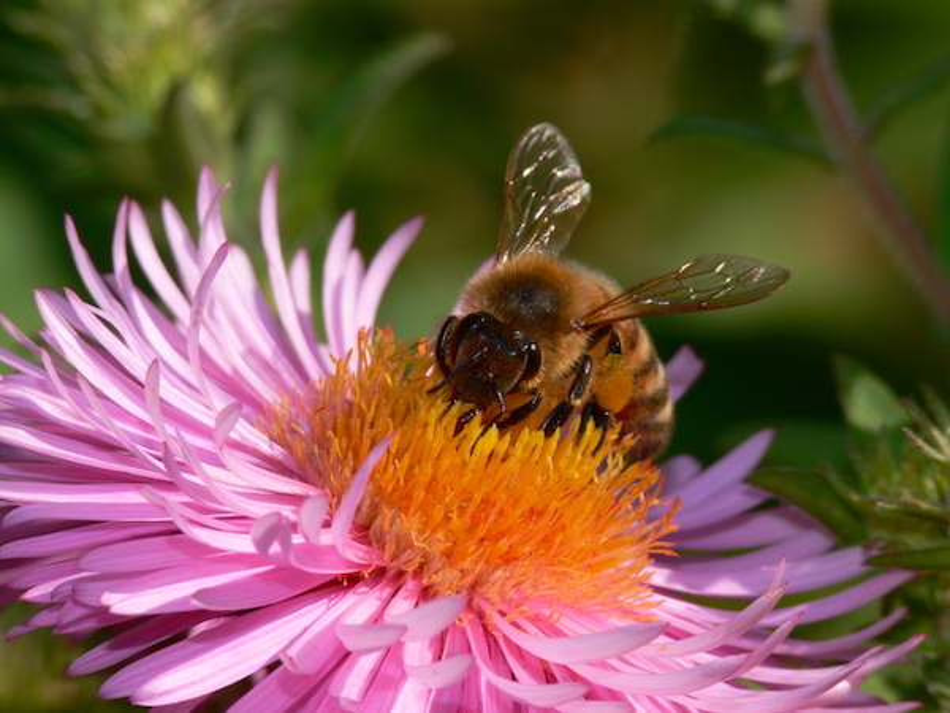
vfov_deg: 6.8
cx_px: 475
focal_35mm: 218
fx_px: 5983
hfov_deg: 9.1
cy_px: 356
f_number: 11
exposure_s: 1/250
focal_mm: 46
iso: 100
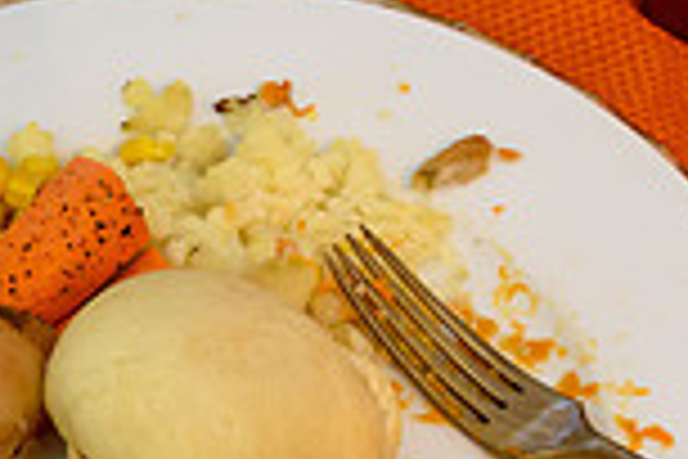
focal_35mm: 114
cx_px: 40
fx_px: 2178
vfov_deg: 11.5
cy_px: 704
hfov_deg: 17.6
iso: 1000
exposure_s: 1/60
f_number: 3.5
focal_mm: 20
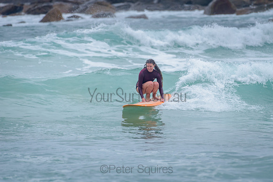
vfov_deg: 2.2
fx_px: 4651
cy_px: 80
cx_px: 167
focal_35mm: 613
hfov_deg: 3.4
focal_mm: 500
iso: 360
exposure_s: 1/800
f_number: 5.6
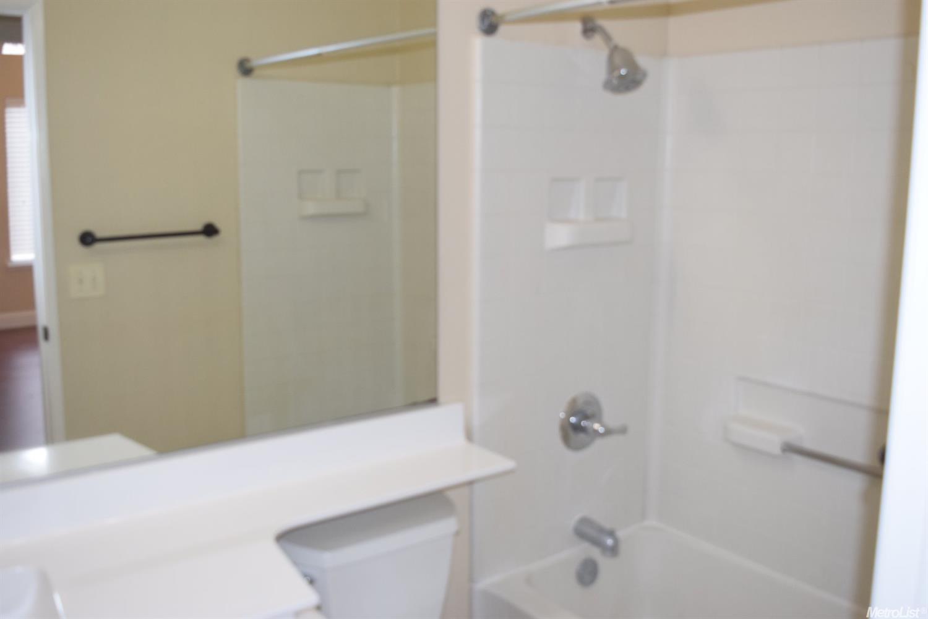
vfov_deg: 38.4
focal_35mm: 34
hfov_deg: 55.1
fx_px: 890
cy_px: 310
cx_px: 464
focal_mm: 23
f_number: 5
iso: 800
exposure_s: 1/100
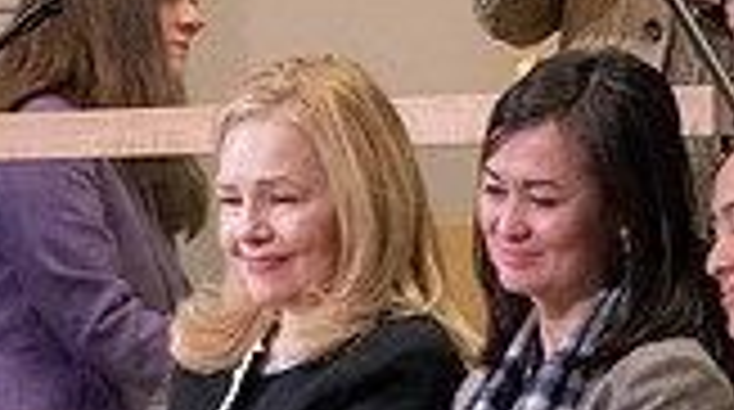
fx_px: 16766
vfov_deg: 1.4
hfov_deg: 2.5
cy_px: -150
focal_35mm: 863
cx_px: 864
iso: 5000
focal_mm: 180
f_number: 5.6
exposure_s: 1/200
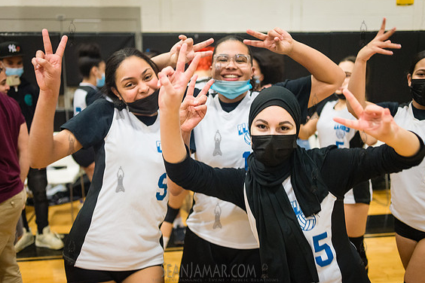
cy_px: 143
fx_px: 425
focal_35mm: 36
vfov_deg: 36.9
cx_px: 217
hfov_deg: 53.1
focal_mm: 35
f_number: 2.8
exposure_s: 1/125
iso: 4000
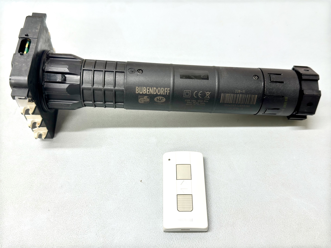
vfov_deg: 40.7
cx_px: 166
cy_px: 124
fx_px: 335
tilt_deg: -61.1
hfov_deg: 52.6
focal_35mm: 35
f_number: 1.78
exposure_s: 1/50
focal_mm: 6.76
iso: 50
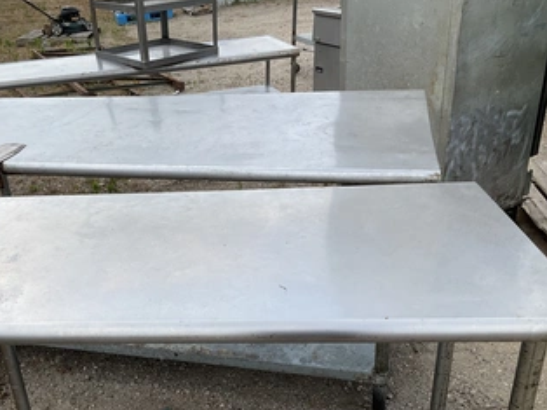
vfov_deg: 38.5
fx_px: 584
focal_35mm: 37
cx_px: 200
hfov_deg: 49.6
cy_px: 244
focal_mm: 3
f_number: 1.8
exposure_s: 1/1675
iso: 25
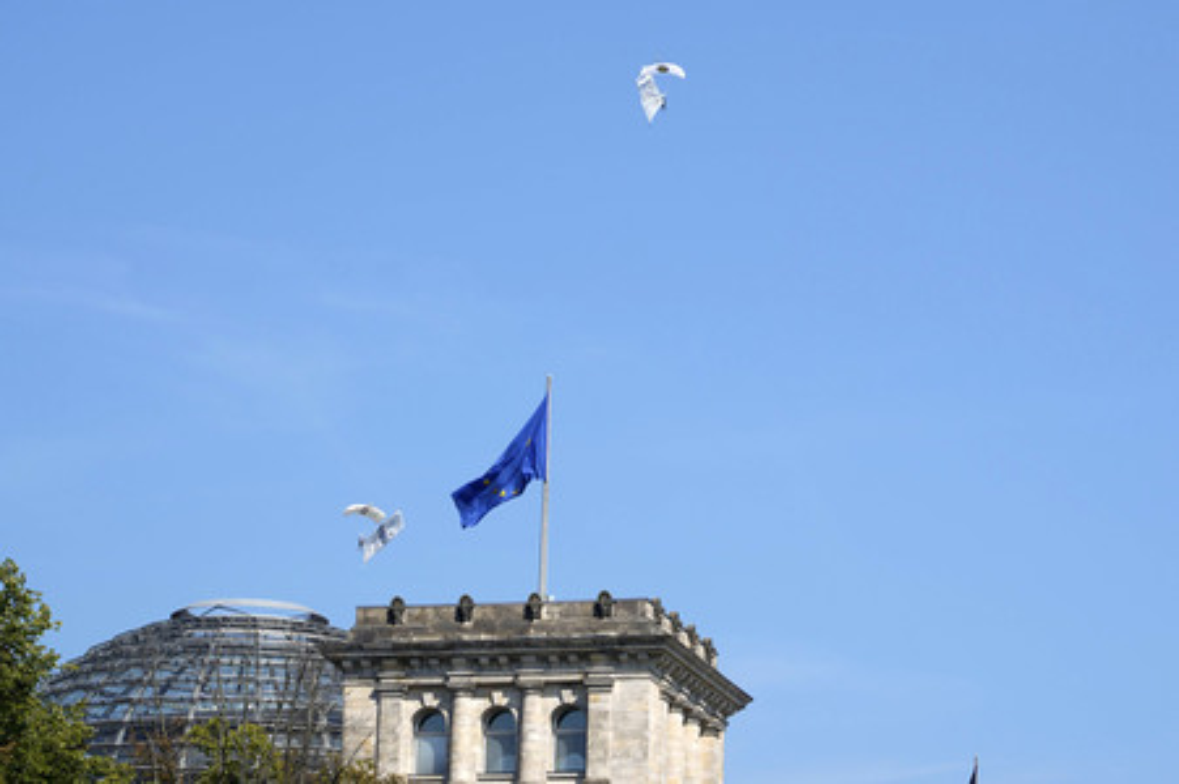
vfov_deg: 18.6
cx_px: 590
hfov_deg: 27.7
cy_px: 392
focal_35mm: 73
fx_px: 2389
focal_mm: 73
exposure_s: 1/500
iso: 64
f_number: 5.6
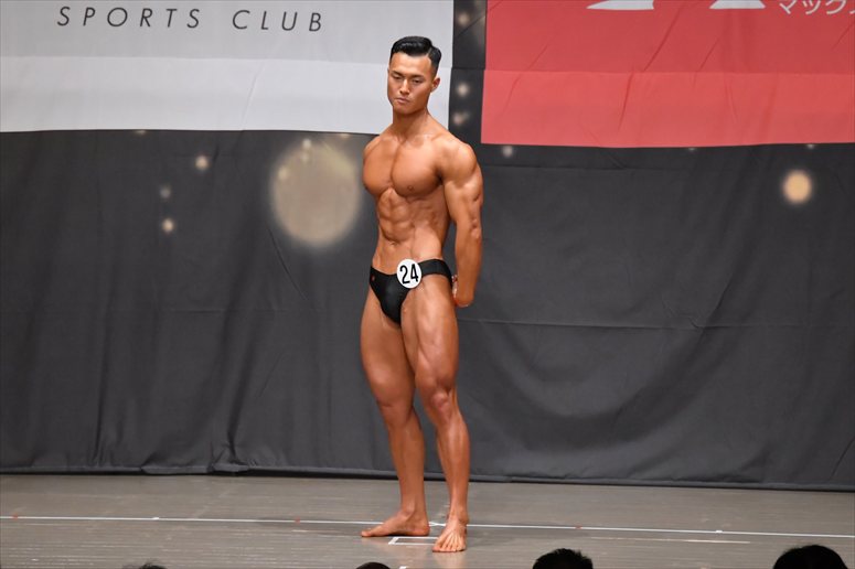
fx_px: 5151
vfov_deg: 6.3
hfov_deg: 9.5
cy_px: 284
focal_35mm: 217
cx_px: 428
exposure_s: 1/400
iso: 6400
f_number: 5.6
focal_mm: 145
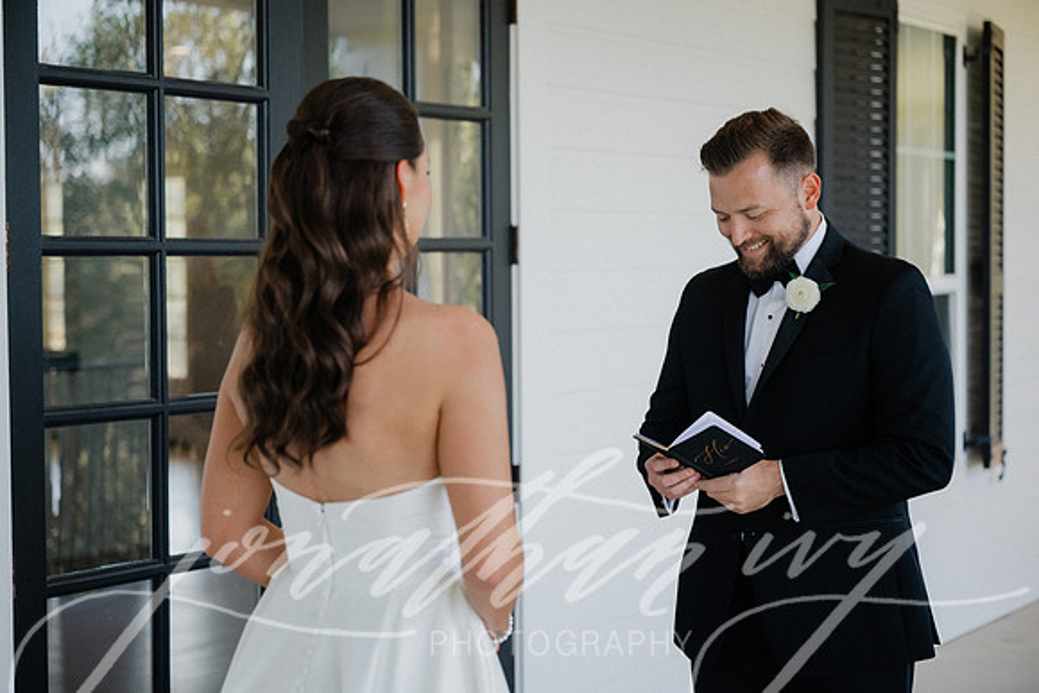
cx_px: 520
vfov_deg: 19.5
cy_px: 346
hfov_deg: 28.8
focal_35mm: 70
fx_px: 2021
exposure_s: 1/2000
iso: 1600
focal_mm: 70
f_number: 2.8
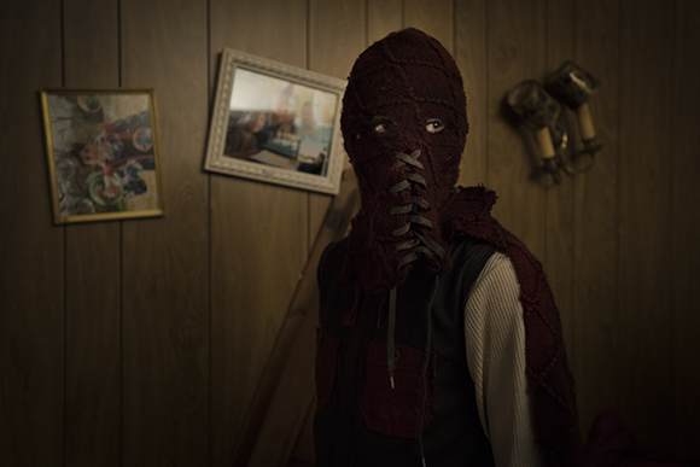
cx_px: 350
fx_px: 622
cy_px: 234
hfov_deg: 58.7
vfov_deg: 41.1
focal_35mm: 32
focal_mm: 32
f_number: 3.5
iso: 3200
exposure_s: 1/100
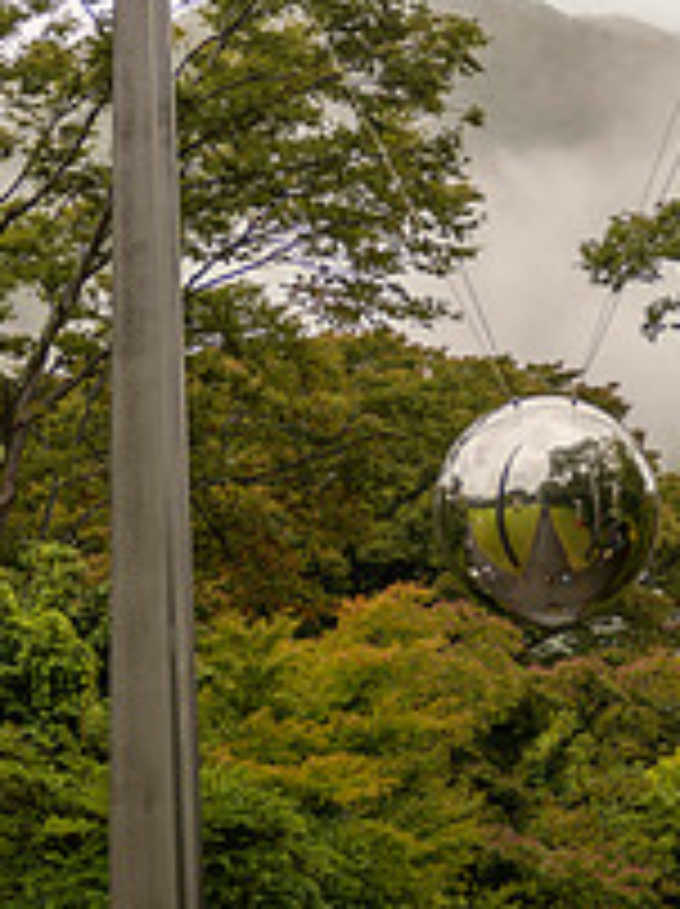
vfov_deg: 19.1
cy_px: 315
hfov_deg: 14.2
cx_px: 563
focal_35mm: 103
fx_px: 2704
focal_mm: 48
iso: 64
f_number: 2.8
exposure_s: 1/1000
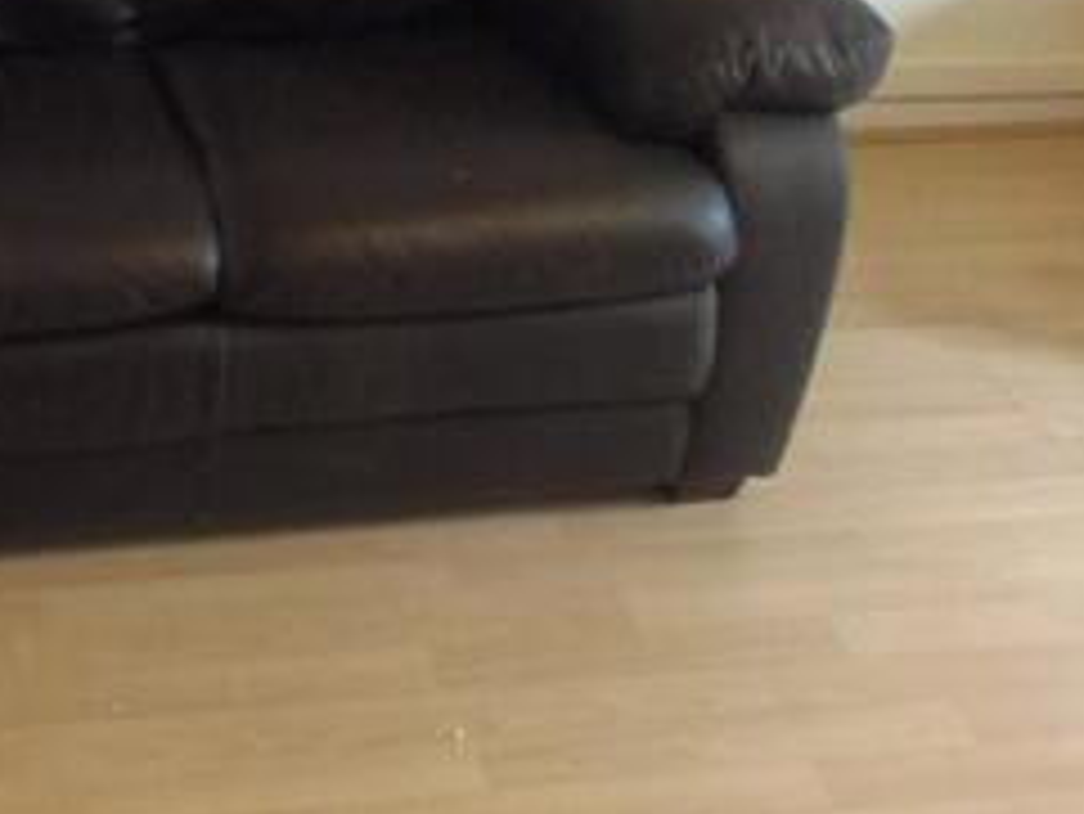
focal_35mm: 58
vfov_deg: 24.4
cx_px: 200
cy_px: 52
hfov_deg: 32.2
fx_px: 1817
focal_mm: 4.3
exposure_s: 1/10
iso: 500
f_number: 2.9
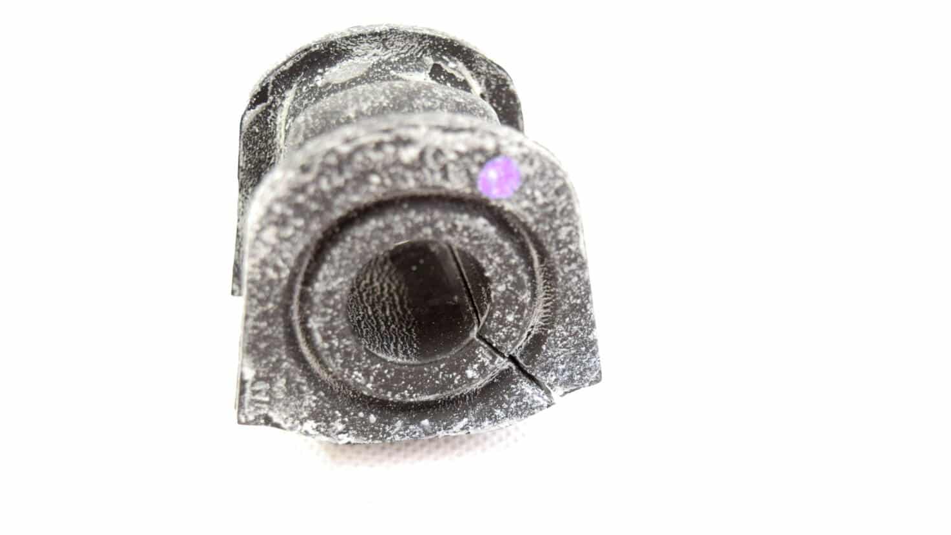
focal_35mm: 51
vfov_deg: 23.5
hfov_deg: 40.6
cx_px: 473
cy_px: 277
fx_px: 1286
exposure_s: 1/80
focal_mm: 32
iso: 400
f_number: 4.5
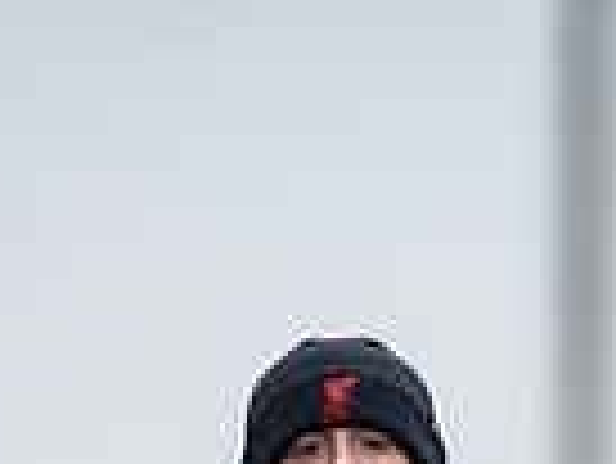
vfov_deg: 0.8
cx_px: 441
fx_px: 32594
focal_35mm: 1830
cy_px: 824
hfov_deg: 1.1
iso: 280
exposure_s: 1/1600
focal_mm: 300
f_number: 2.8
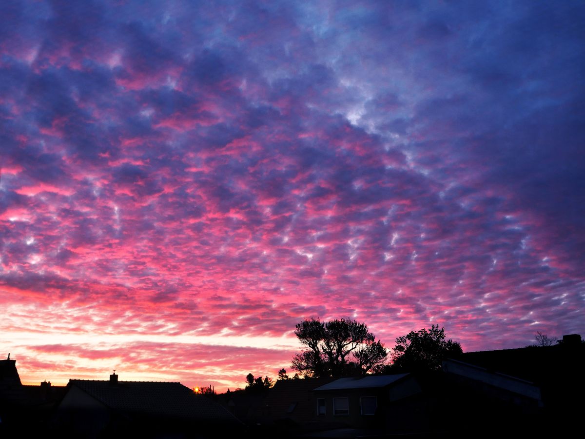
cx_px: 292
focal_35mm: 34
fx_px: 575
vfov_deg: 41.8
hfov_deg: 54.0
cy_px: 220
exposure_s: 1/50
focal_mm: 17
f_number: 3.1
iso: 200
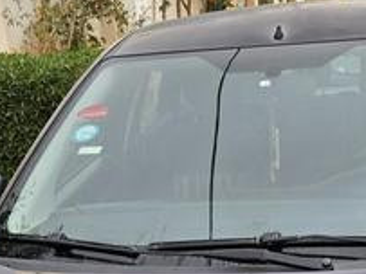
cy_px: 336
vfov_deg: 18.7
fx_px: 782
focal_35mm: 74
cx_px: 249
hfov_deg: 26.2
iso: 80
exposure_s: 1/120
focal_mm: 6.3
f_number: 1.7
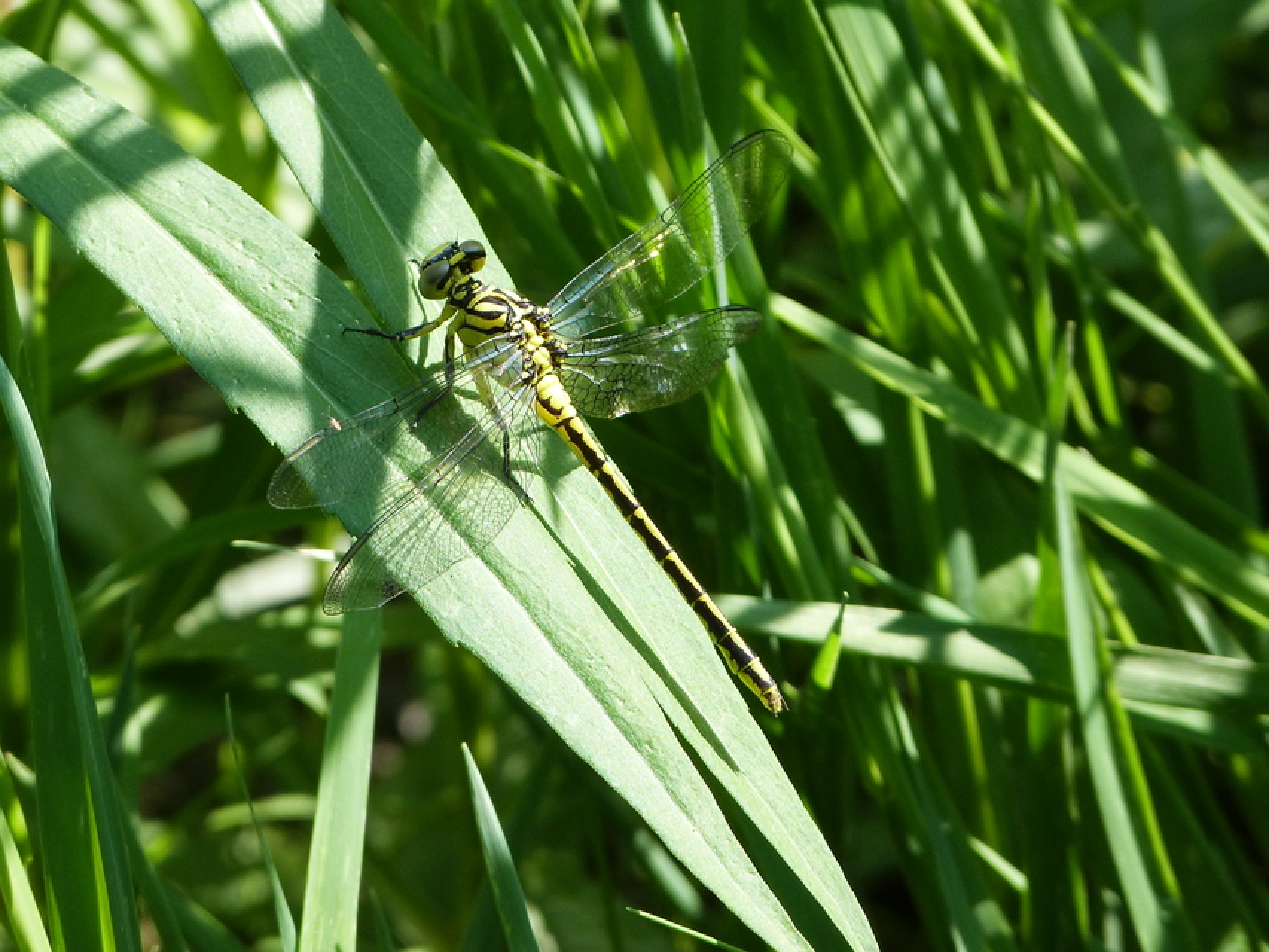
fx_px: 24932
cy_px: 476
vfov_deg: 2.2
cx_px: 634
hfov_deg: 2.9
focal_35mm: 680
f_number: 5.2
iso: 200
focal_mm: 108
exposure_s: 1/320
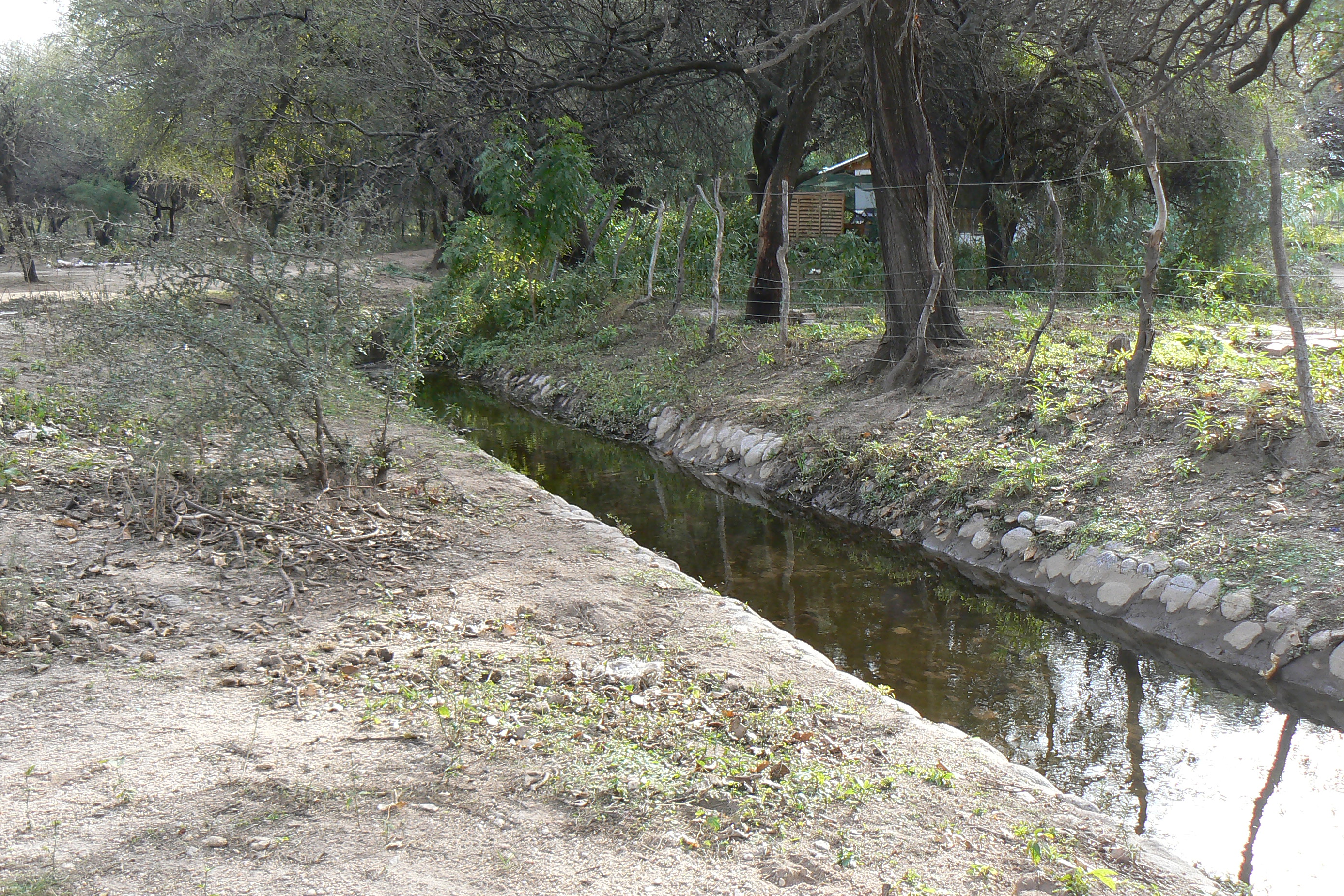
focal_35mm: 38
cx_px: 668
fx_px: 1419
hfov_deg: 50.7
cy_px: 477
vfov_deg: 35.0
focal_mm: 6
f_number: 4
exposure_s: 1/100
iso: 80
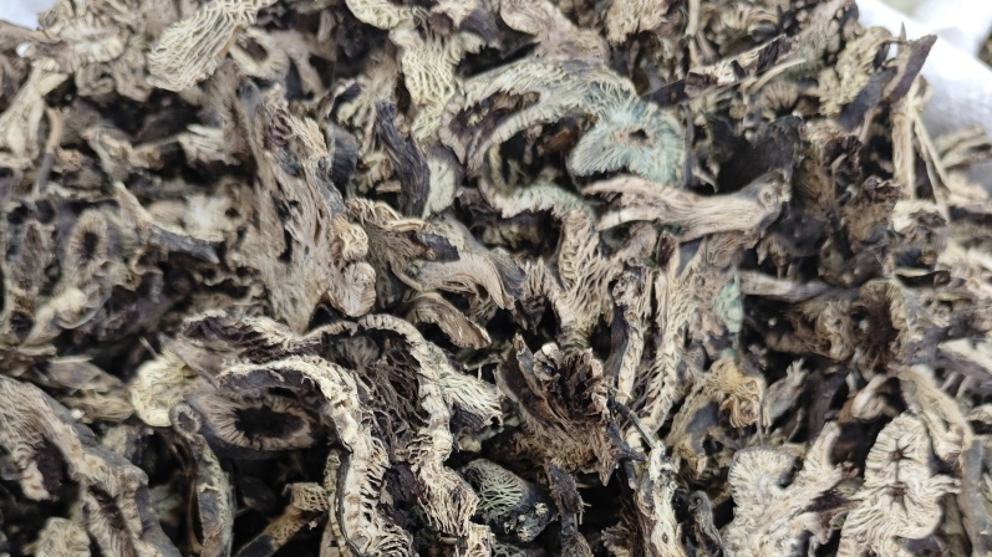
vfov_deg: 30.5
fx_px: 920
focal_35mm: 35
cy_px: 596
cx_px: 497
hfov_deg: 56.6
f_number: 1.6
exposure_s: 1/91.3
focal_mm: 5.84
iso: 250
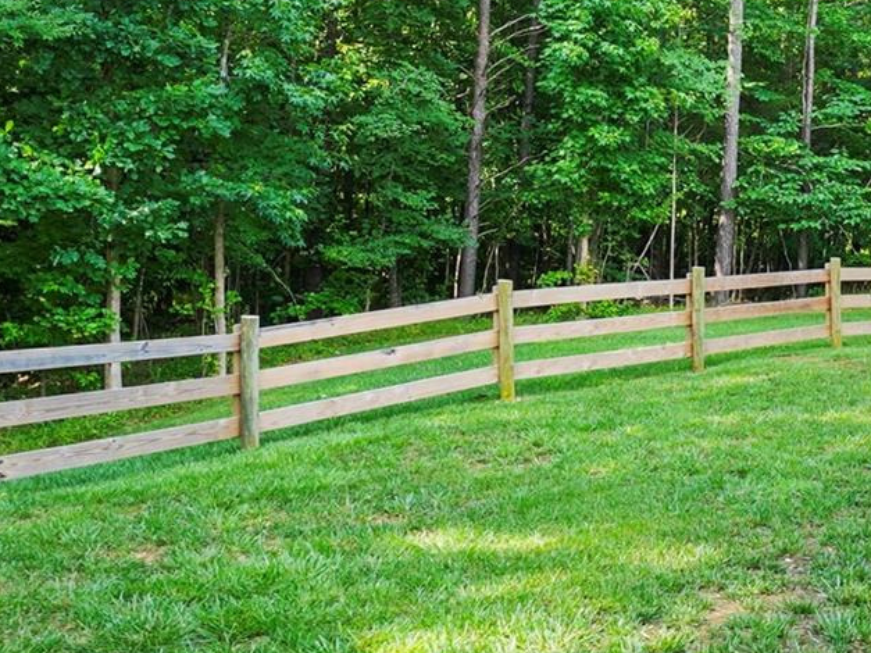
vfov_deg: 31.8
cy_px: 106
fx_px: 1107
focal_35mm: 44
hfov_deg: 38.8
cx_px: 840
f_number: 9
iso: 100
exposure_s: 1/20
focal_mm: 14
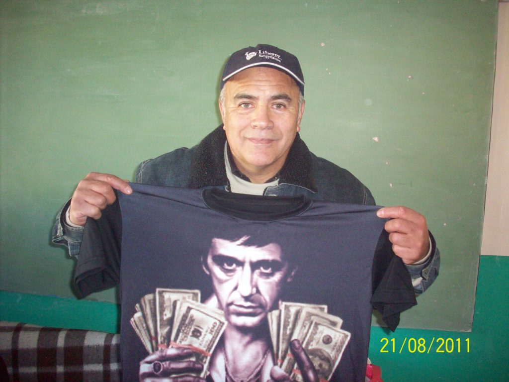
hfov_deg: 50.1
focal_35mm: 37
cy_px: 191
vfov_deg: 38.7
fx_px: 544
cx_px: 254
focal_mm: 6.2
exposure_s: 1/64
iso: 200
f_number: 2.8
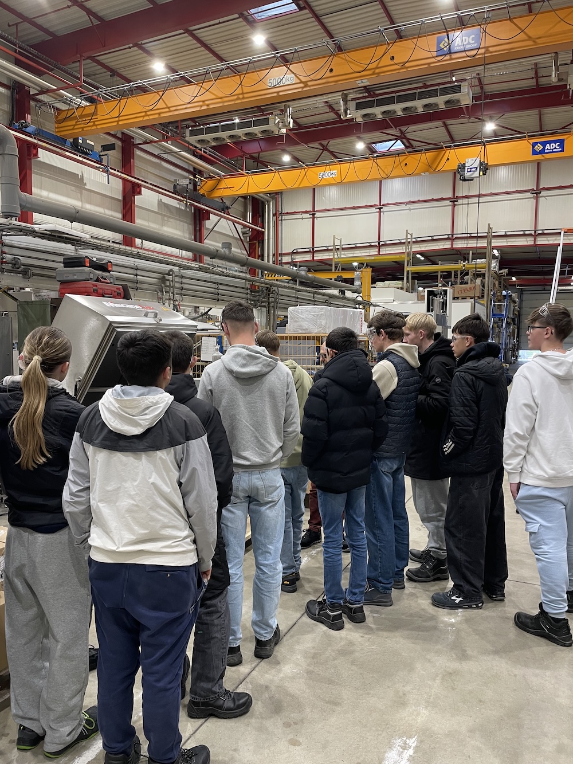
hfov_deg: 53.1
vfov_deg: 67.3
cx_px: 286
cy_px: 382
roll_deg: -0.4
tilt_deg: -4.7
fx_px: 574
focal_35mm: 26
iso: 80
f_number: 1.6
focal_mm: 4.2
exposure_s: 1/50
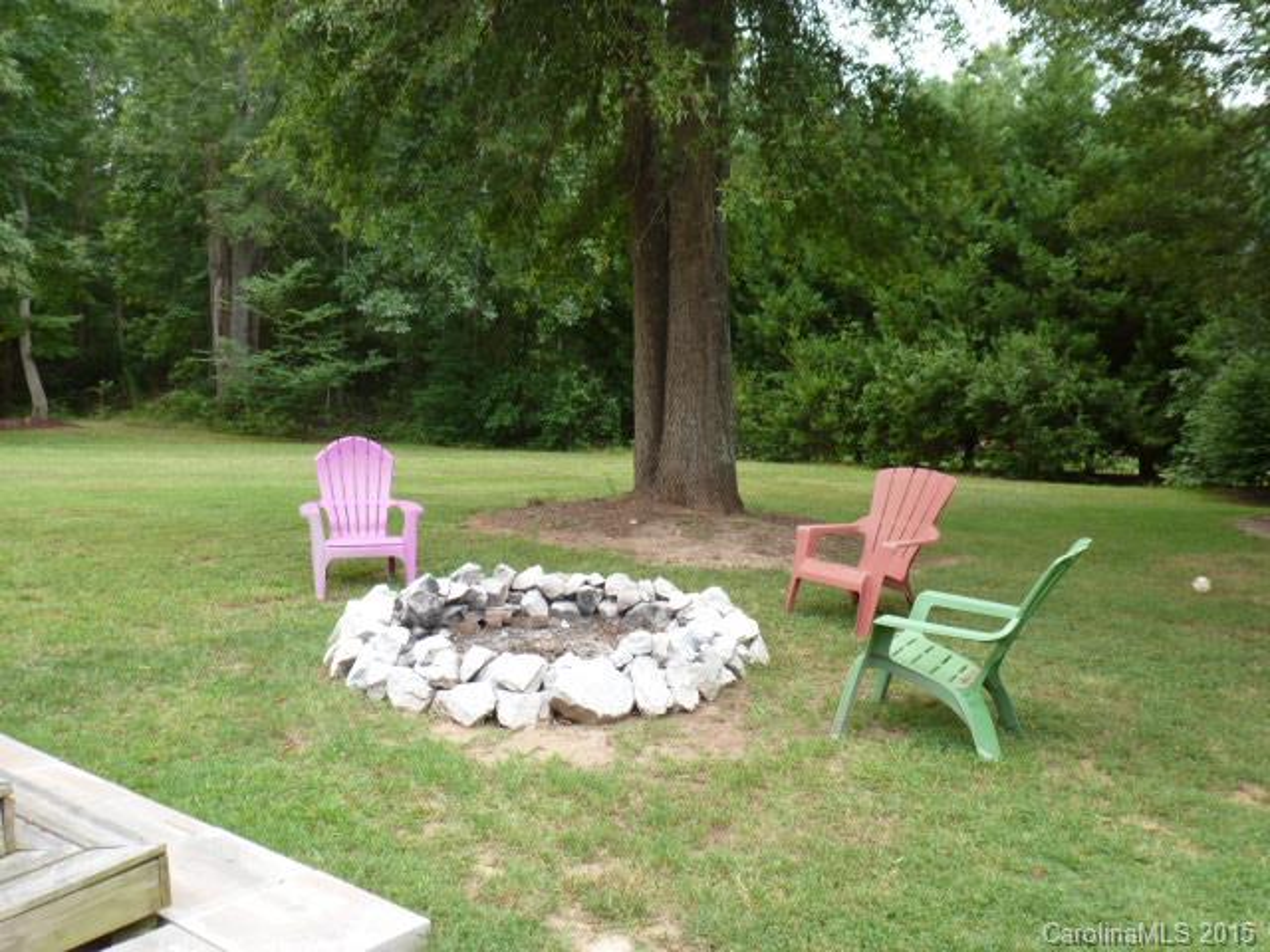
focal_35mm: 30
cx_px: 635
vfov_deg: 46.8
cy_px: 476
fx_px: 1101
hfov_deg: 60.0
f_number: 3.5
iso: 100
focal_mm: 5.4
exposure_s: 1/80
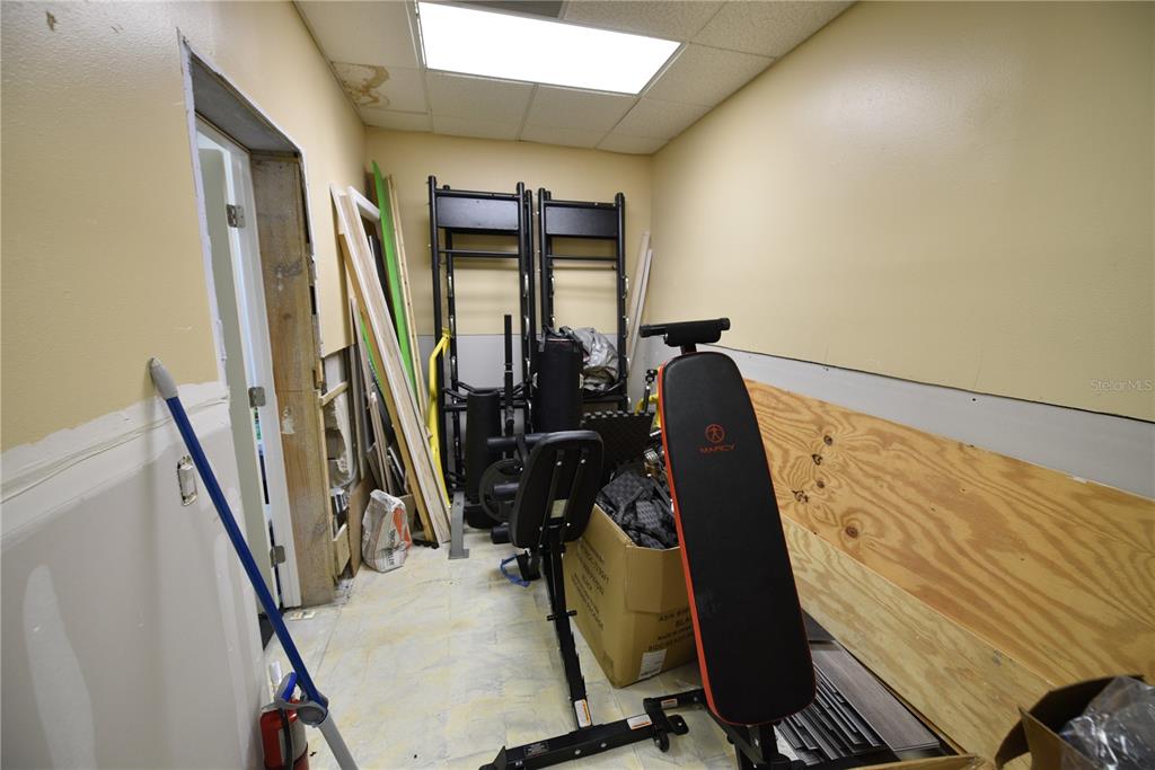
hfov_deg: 104.2
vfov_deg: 81.2
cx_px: 578
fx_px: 449
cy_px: 385
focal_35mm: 14
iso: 560
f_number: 4
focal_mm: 14
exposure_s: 1/60
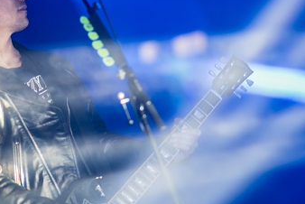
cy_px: 47
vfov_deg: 7.6
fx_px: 1535
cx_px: 135
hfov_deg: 11.3
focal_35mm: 181
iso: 400
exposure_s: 1/125
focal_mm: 85
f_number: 1.4
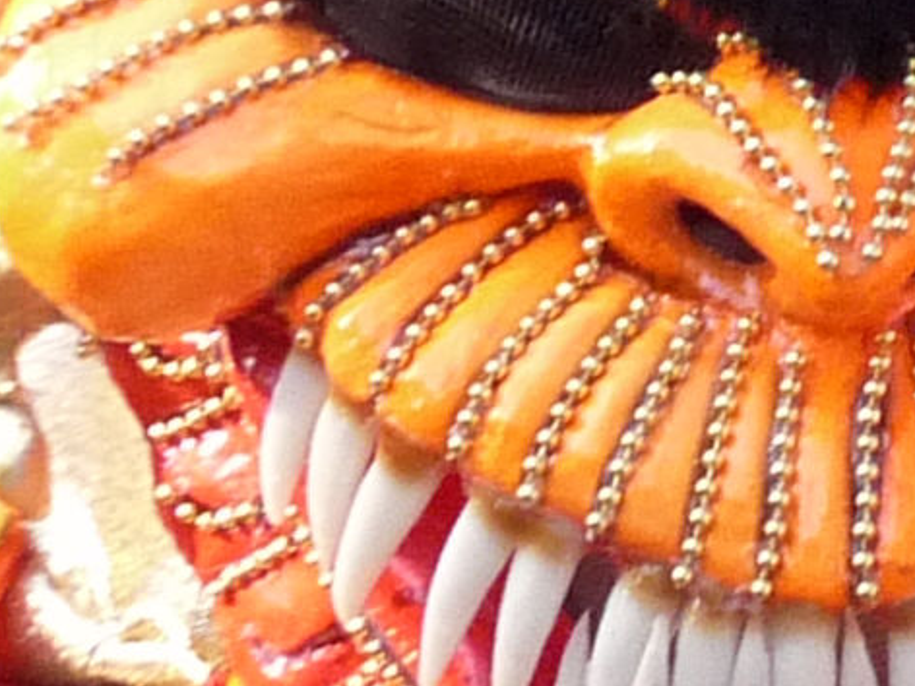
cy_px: 376
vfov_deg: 6.8
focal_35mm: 217
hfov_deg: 9.1
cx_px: 845
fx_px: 5736
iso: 250
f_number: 3.6
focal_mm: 4.9
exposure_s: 1/250
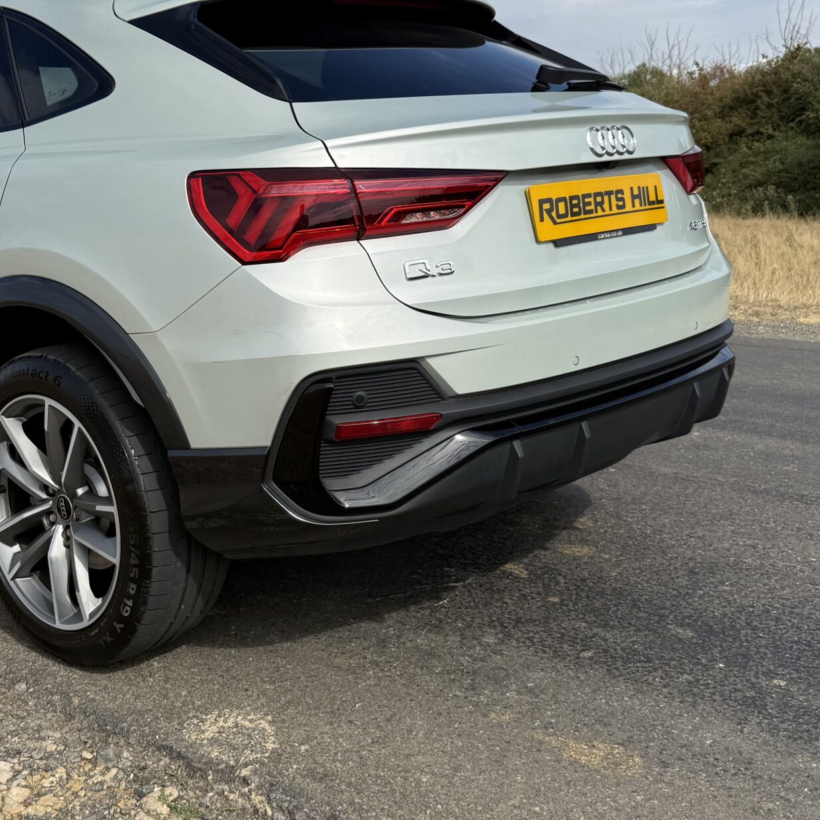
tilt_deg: -8.5
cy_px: 371
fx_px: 1179
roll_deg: +3.5
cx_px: 255
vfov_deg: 38.3
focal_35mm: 44
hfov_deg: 37.8
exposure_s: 1/5714
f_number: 1.78
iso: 80
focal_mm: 6.76
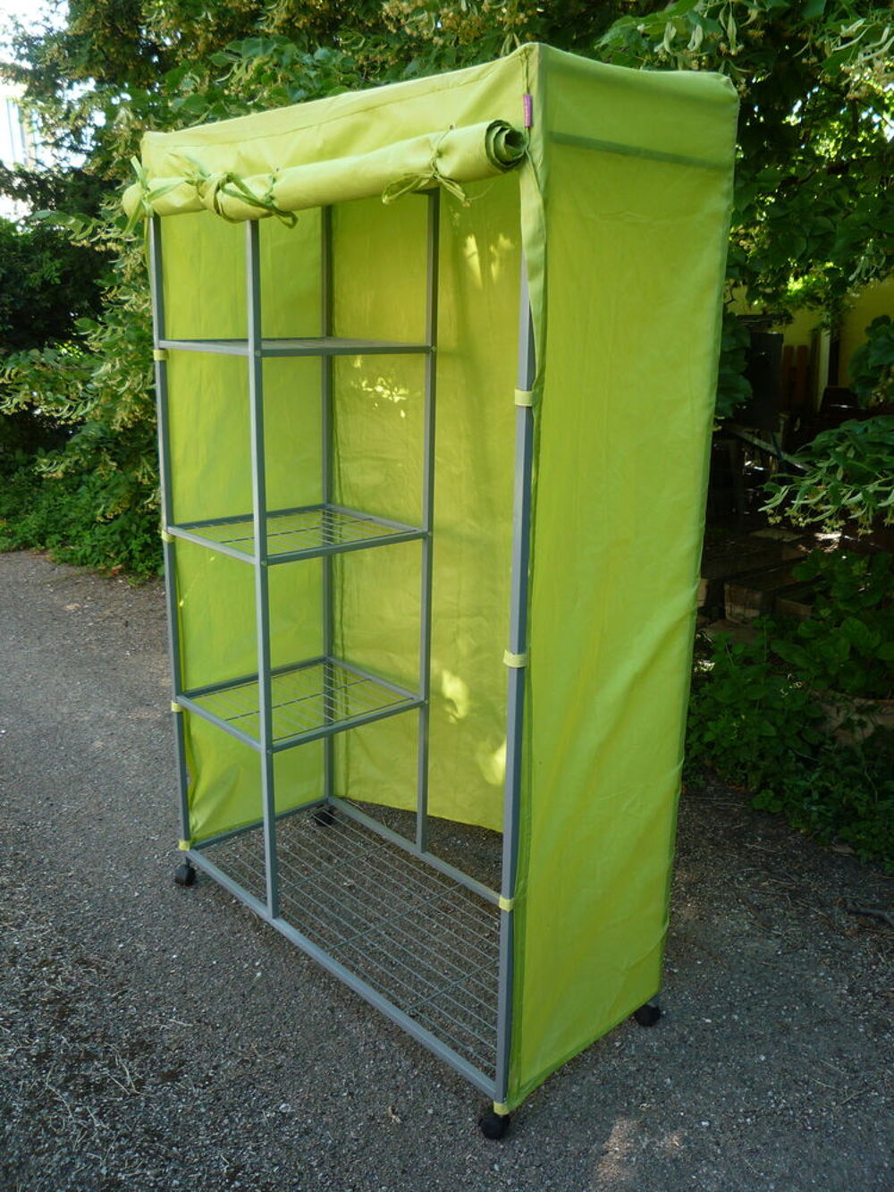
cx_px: 447
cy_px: 596
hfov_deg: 46.8
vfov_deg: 60.0
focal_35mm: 30
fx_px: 1033
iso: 100
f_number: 3.3
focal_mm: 5.2
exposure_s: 1/60
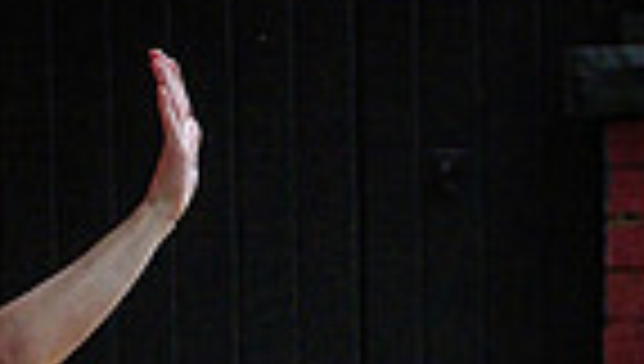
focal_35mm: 492
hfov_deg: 4.4
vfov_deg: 2.5
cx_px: 385
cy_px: 645
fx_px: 8416
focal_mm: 71.5
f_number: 2.8
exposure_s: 1/250
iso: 500
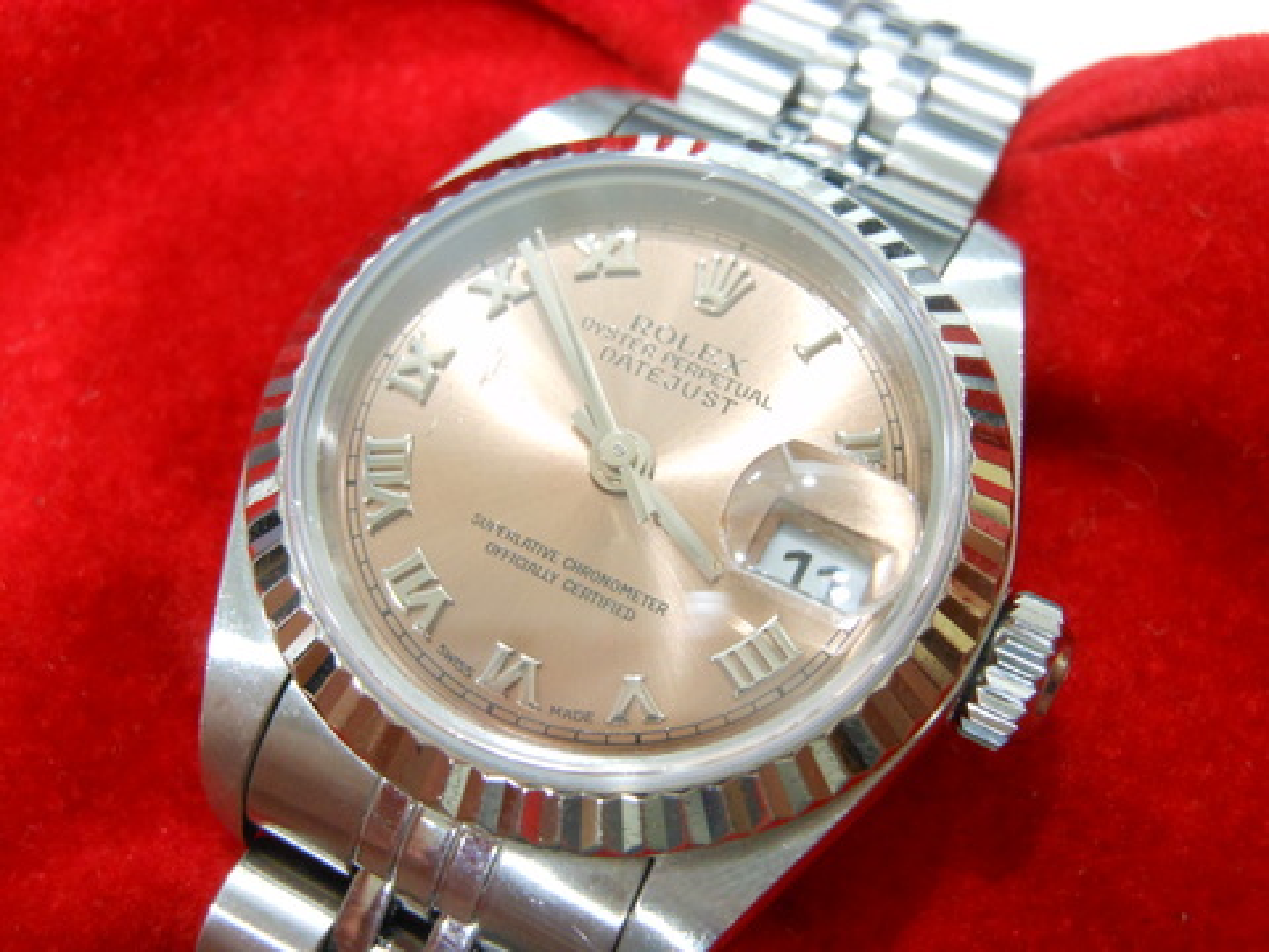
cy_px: 476
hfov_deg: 47.9
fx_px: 1430
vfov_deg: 36.8
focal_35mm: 39
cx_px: 634
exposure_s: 1/8
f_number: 4.3
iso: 400
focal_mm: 6.9
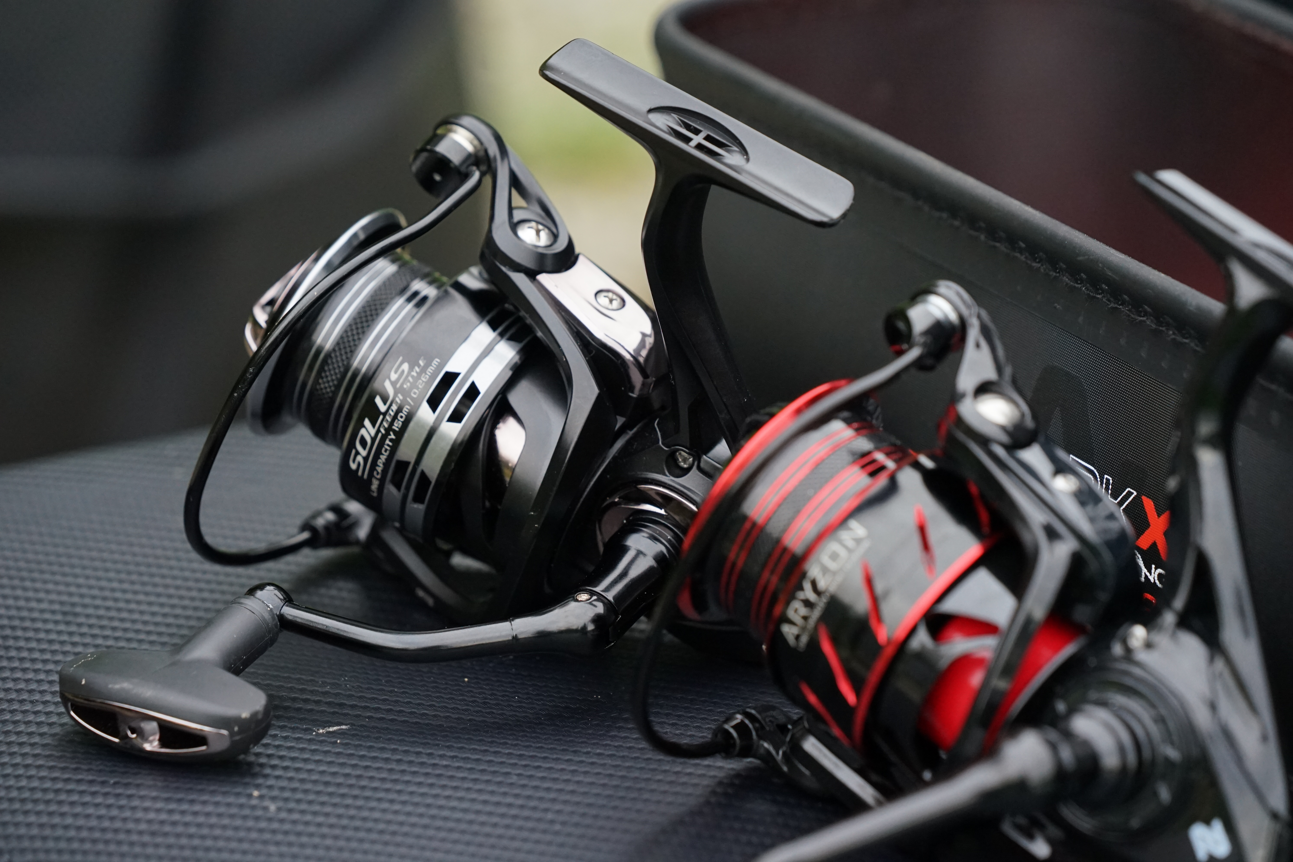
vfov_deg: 7.6
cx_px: 646
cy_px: 431
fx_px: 6500
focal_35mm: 181
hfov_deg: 11.4
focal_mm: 181
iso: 2000
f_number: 7.1
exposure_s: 1/160
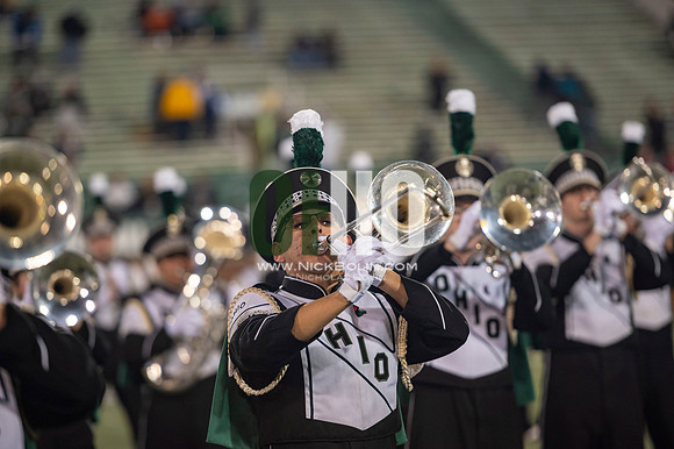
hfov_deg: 10.8
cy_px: 224
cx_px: 337
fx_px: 3555
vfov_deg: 7.2
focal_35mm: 190
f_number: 2.8
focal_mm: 190
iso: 1000
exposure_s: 1/500
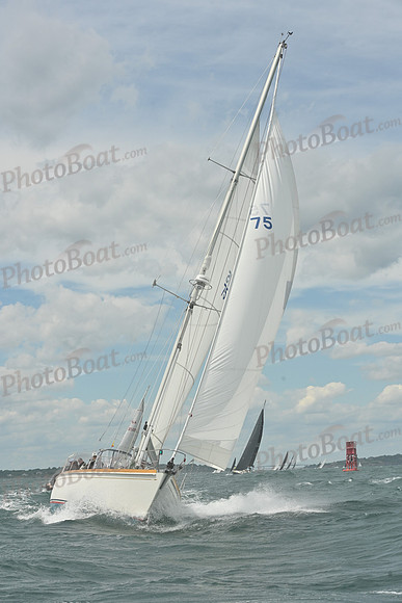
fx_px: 1172
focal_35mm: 70
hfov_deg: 19.5
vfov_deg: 28.8
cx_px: 201
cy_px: 302
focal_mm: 70
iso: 320
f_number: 11
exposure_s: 1/1250
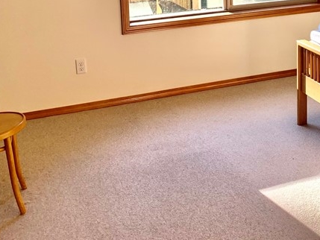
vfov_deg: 22.3
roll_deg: +1.5
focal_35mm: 62
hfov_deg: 30.4
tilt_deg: -8.7
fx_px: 573
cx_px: 257
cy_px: -29
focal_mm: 4.25
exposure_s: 1/122
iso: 32
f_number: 1.8
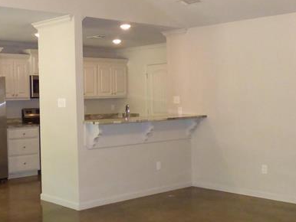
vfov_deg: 27.5
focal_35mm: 53
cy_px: 101
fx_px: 453
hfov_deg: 35.7
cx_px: 93
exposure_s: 1/50
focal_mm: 3.58
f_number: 2.8
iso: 640
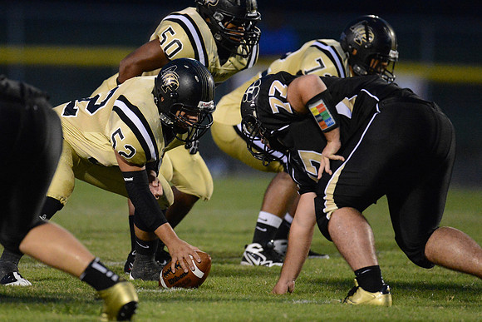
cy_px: 161
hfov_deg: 5.2
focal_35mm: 400
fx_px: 5357
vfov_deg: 3.4
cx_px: 241
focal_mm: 400
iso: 12800
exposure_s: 1/800
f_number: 2.8
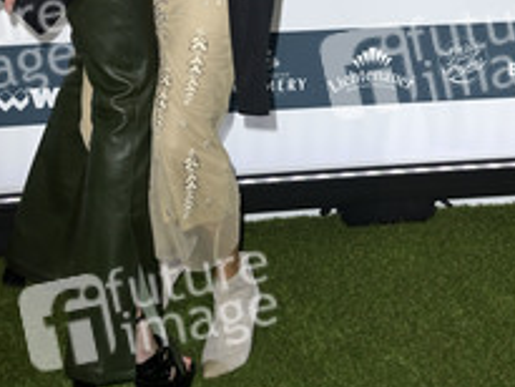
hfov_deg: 19.1
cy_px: -65
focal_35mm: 103
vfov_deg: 14.0
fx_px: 1533
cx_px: 221
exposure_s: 1/250
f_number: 6.3
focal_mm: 55
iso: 640
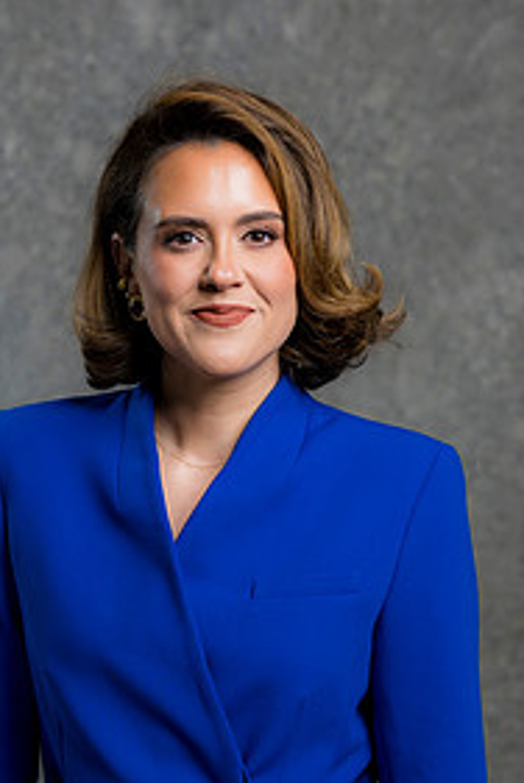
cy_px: 580
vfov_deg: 15.0
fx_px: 2962
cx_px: 209
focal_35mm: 136
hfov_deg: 10.1
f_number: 5
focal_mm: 85
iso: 125
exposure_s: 1/200
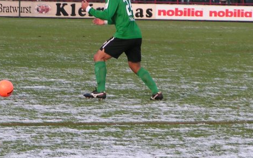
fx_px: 2158
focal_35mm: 313
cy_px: 55
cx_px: 90
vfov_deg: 4.2
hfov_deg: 6.7
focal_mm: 26.3
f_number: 4
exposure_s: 1/200
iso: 50
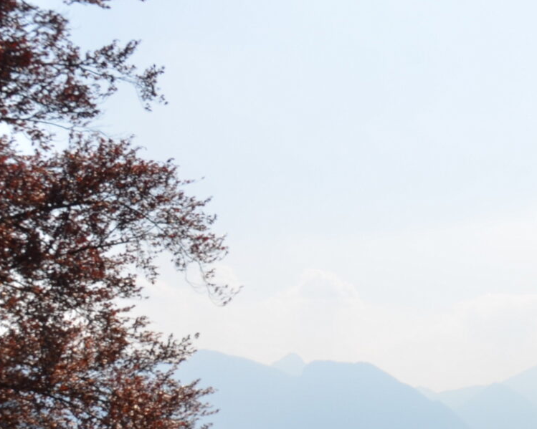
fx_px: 1526
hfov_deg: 18.2
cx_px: 761
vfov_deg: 15.4
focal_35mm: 96
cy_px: 526
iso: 100
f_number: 11
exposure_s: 1/250
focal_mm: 20
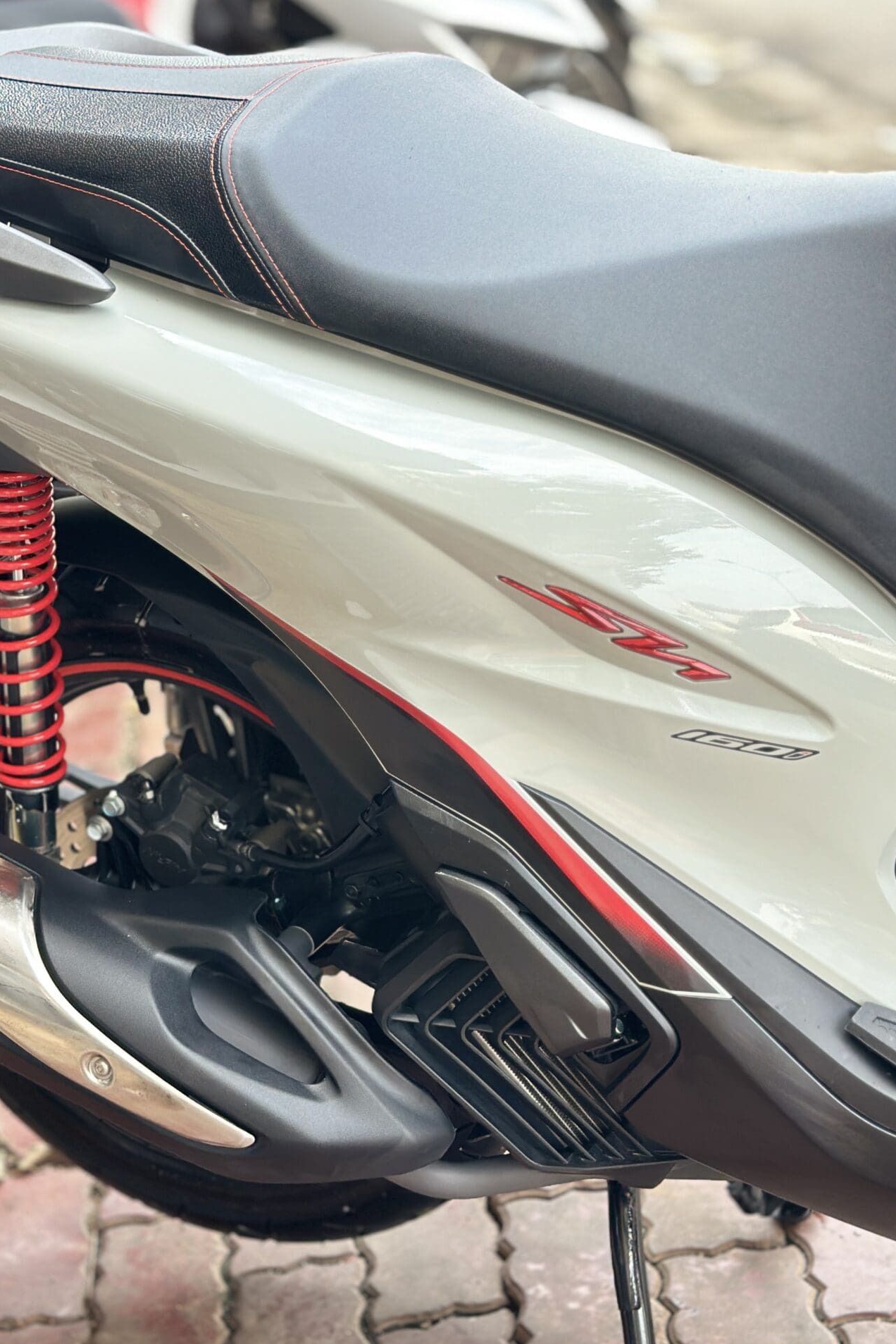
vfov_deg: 30.1
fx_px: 2501
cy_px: 670
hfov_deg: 20.3
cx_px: 381
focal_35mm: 67
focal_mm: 6.86
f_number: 1.78
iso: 80
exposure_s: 1/207
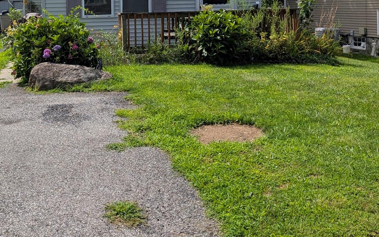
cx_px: 136
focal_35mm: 48
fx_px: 496
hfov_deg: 41.4
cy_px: -4
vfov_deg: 25.4
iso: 23
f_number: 1.68
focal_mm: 6.9
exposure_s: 1/1783
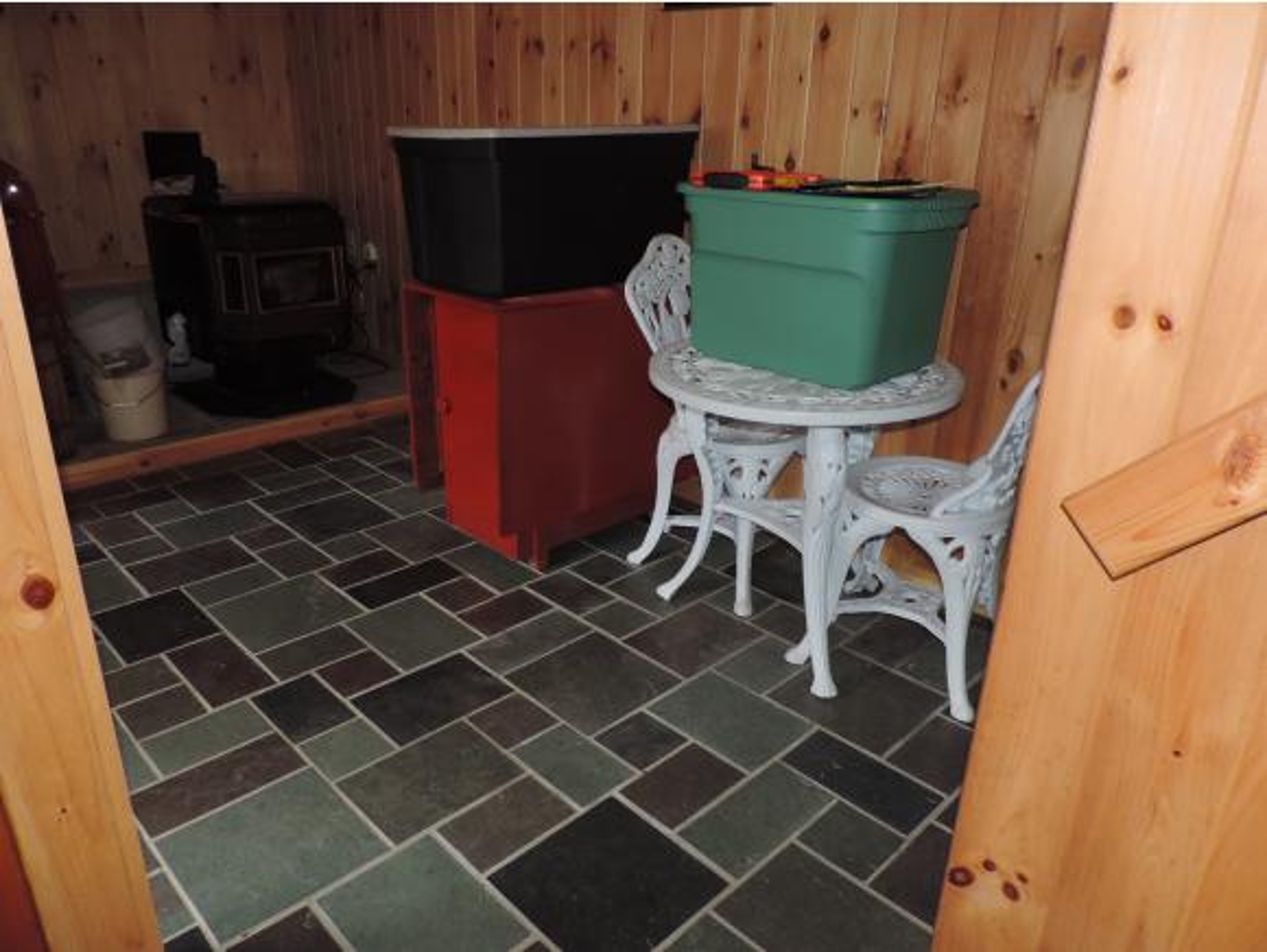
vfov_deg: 56.9
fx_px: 879
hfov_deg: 71.6
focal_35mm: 24
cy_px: 476
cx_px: 634
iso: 200
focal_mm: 4.3
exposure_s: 1/30
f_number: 3
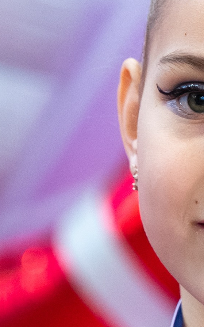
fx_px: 9380
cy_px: 343
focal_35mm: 1054
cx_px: 205
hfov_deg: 1.2
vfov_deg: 2.0
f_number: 3.2
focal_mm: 155
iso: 2500
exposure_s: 1/400
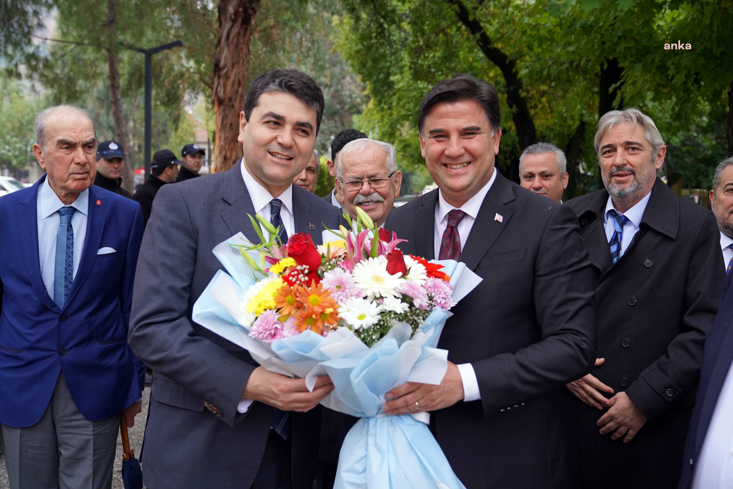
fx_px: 713
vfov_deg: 37.9
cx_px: 366
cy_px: 244
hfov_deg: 54.4
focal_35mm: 35
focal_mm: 35
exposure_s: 1/160
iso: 250
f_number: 4
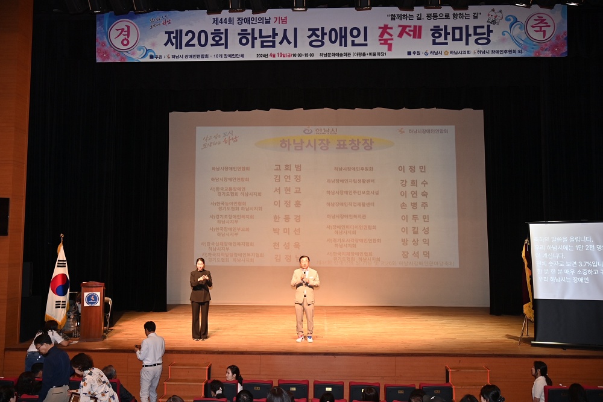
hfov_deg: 58.7
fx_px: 536
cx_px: 302
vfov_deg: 41.1
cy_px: 201
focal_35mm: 32
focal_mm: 32
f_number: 5.6
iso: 800
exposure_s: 1/80
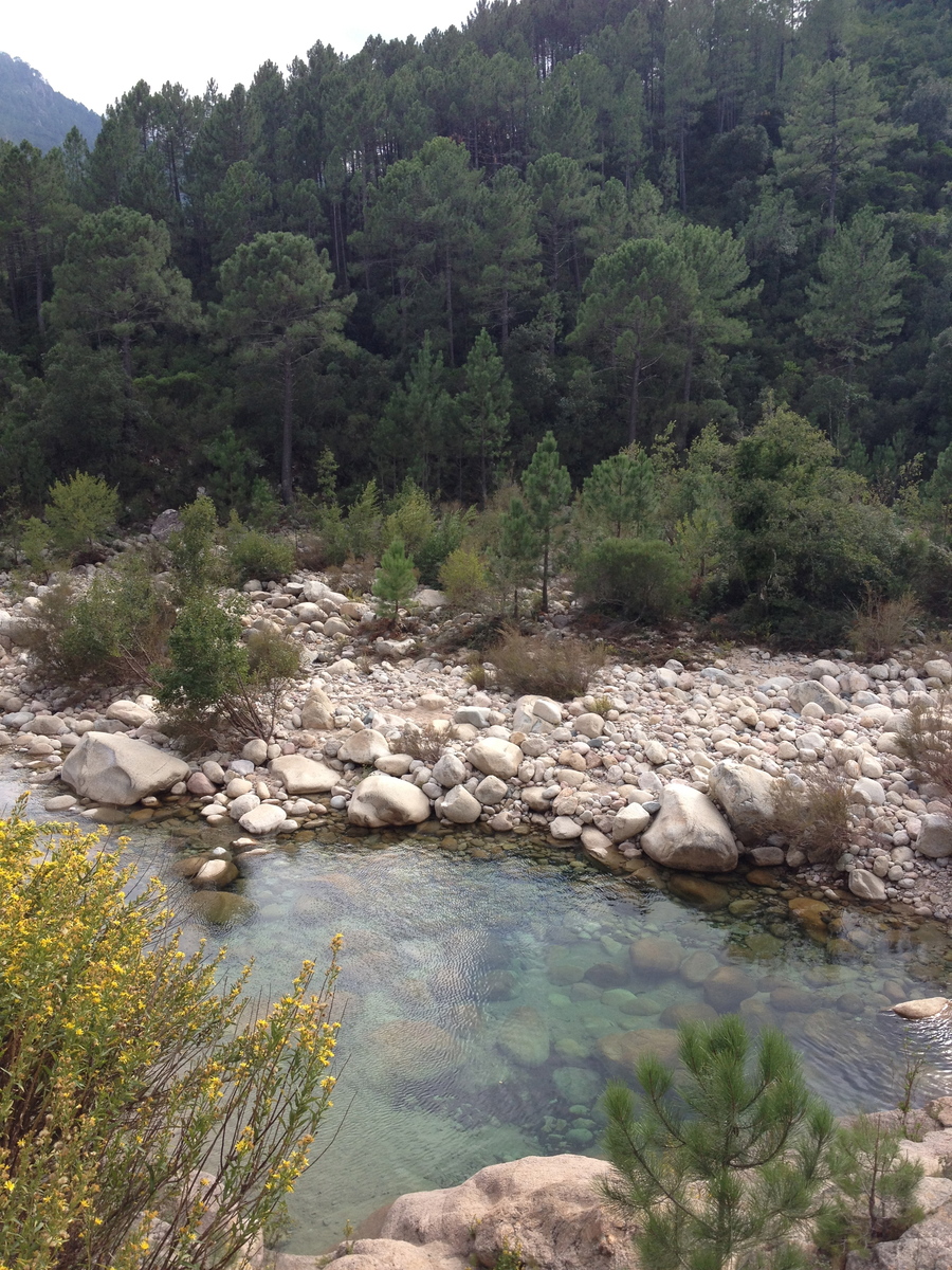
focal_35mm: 35
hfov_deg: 40.7
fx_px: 1283
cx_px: 476
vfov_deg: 52.6
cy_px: 635
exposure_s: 1/541
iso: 64
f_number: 2.4
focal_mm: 4.28
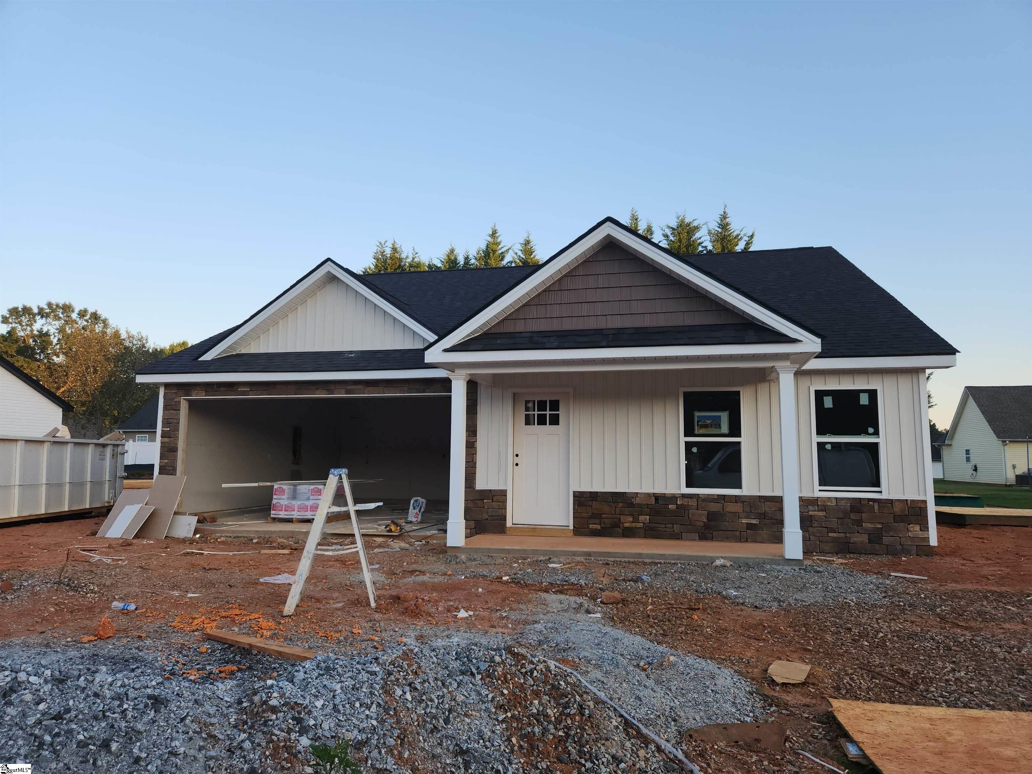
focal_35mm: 23
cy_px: 387
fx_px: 686
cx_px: 516
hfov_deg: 73.9
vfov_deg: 58.9
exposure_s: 1/269
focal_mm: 5.4
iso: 20
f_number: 1.8
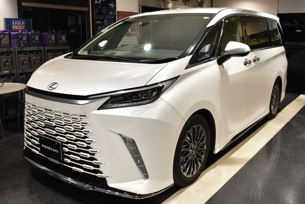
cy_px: 102
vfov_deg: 40.0
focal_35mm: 33
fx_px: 280
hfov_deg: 57.2
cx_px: 152
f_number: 4.5
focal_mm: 22
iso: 560
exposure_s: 1/40
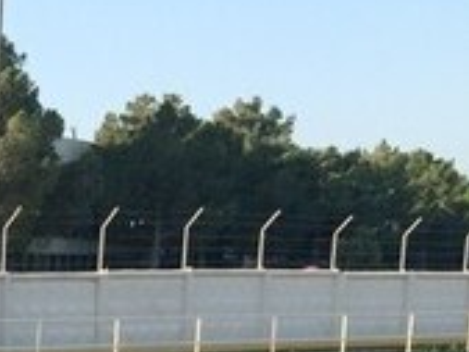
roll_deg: -0.3
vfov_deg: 12.2
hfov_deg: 14.6
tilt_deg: -12.2
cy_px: 603
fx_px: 1532
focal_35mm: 113
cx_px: -441
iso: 32
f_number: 2.2
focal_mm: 4.15
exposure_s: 1/695
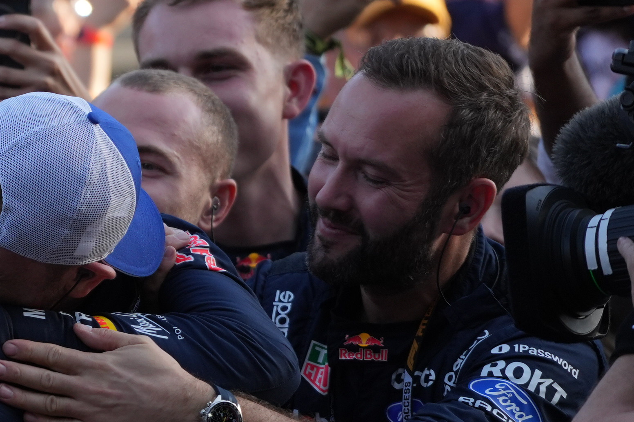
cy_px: 314
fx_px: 9825
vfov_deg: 2.5
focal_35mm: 558
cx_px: -235
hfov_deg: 3.7
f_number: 4
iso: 640
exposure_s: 1/1600
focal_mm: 188
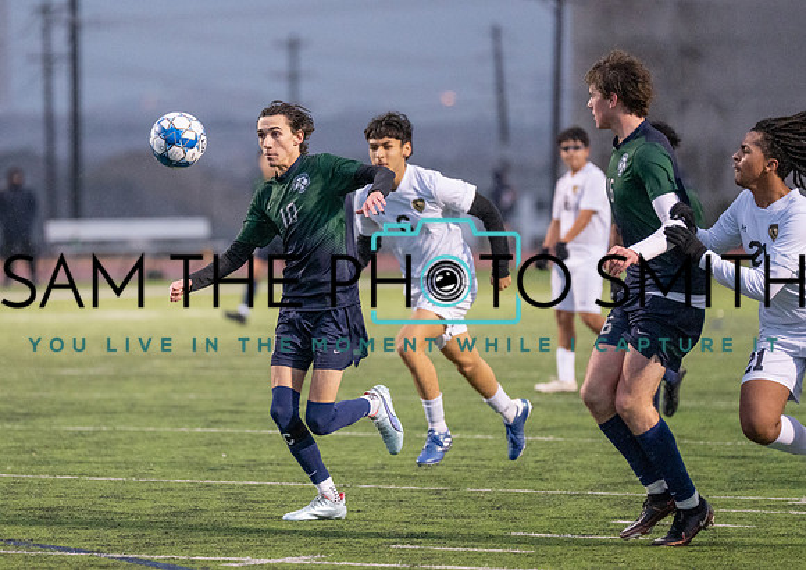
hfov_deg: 7.6
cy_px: 271
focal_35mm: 267
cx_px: 280
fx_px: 6100
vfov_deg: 5.3
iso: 5000
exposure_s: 1/1250
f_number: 2.8
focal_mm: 200
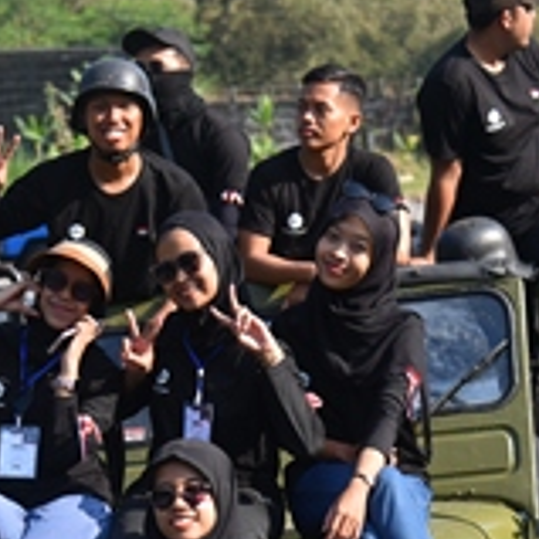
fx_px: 2220
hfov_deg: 13.8
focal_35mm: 126
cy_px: 410
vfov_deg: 13.8
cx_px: 217
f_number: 4
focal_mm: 52
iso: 125
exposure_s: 1/800
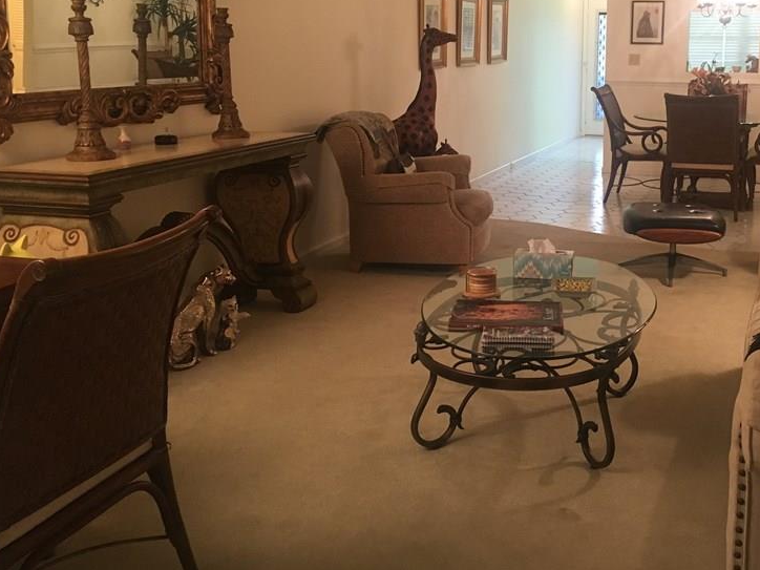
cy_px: 211
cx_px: 526
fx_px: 900
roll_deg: -1.4
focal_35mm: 41
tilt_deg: -10.1
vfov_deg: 34.9
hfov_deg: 44.9
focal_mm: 4.15
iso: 160
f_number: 2.2
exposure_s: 1/30
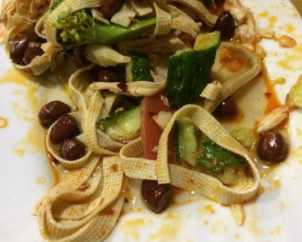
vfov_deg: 39.1
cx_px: 152
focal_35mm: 38
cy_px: 100
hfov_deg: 47.9
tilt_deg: -56.7
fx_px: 340
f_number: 2.2
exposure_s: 1/17
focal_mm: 4.15
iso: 400
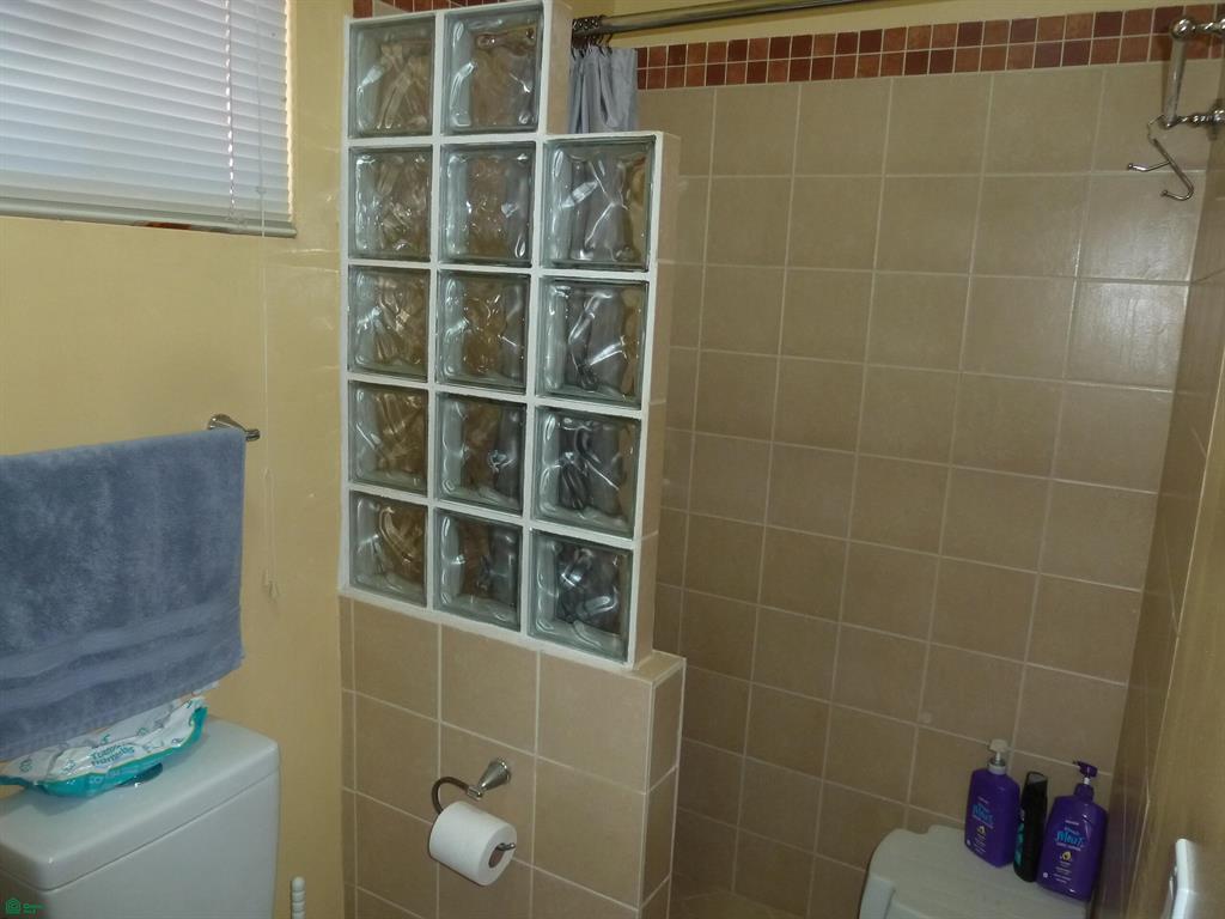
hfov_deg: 69.4
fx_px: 885
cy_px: 460
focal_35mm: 25
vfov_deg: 54.9
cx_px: 612
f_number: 3.3
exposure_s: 1/30
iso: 200
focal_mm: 4.1
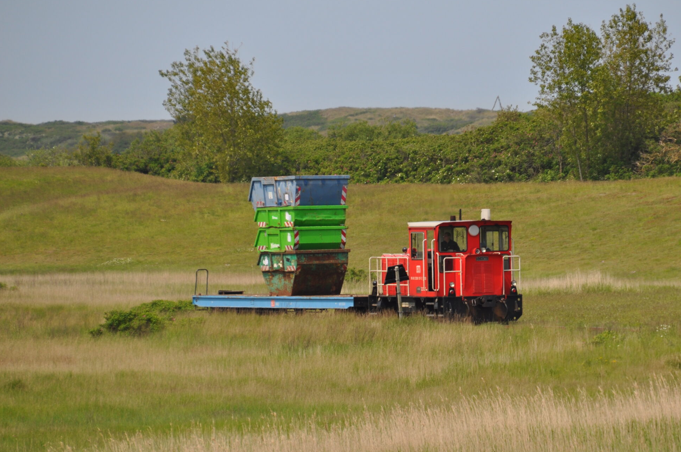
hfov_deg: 4.7
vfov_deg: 3.1
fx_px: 8257
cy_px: 258
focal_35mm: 437
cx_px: 380
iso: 200
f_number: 7.1
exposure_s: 1/800
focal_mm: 220
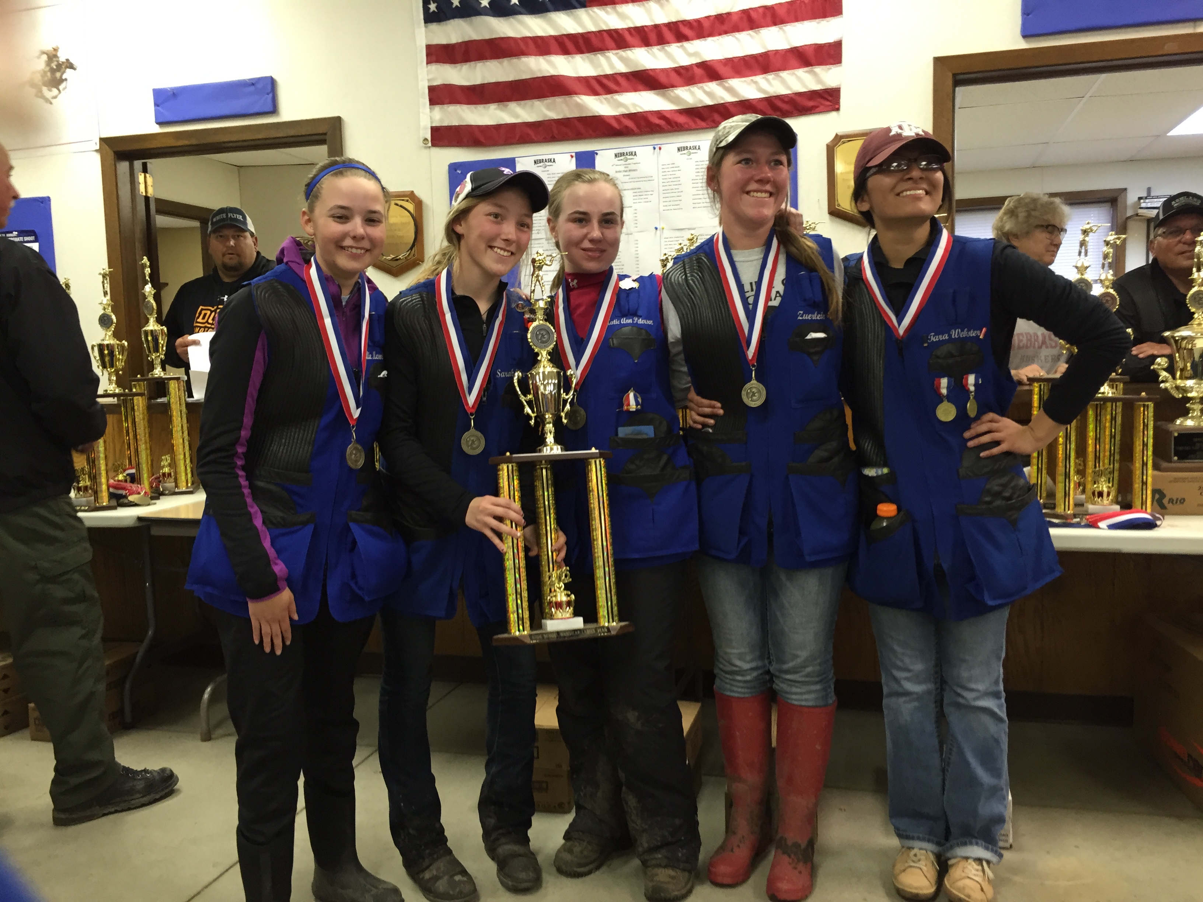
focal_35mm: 29
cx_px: 602
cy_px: 451
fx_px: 1008
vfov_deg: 48.2
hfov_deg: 61.7
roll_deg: -0.2
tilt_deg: -5.2
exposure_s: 1/30
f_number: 2.2
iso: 100
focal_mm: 4.15
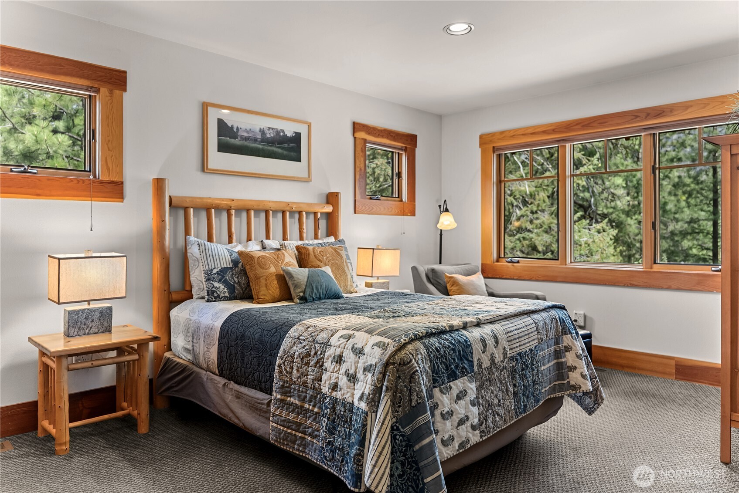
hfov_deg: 73.7
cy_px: 246
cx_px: 370
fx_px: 493
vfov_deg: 53.2
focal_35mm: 24
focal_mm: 24
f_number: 2.8
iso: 400
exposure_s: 1/15
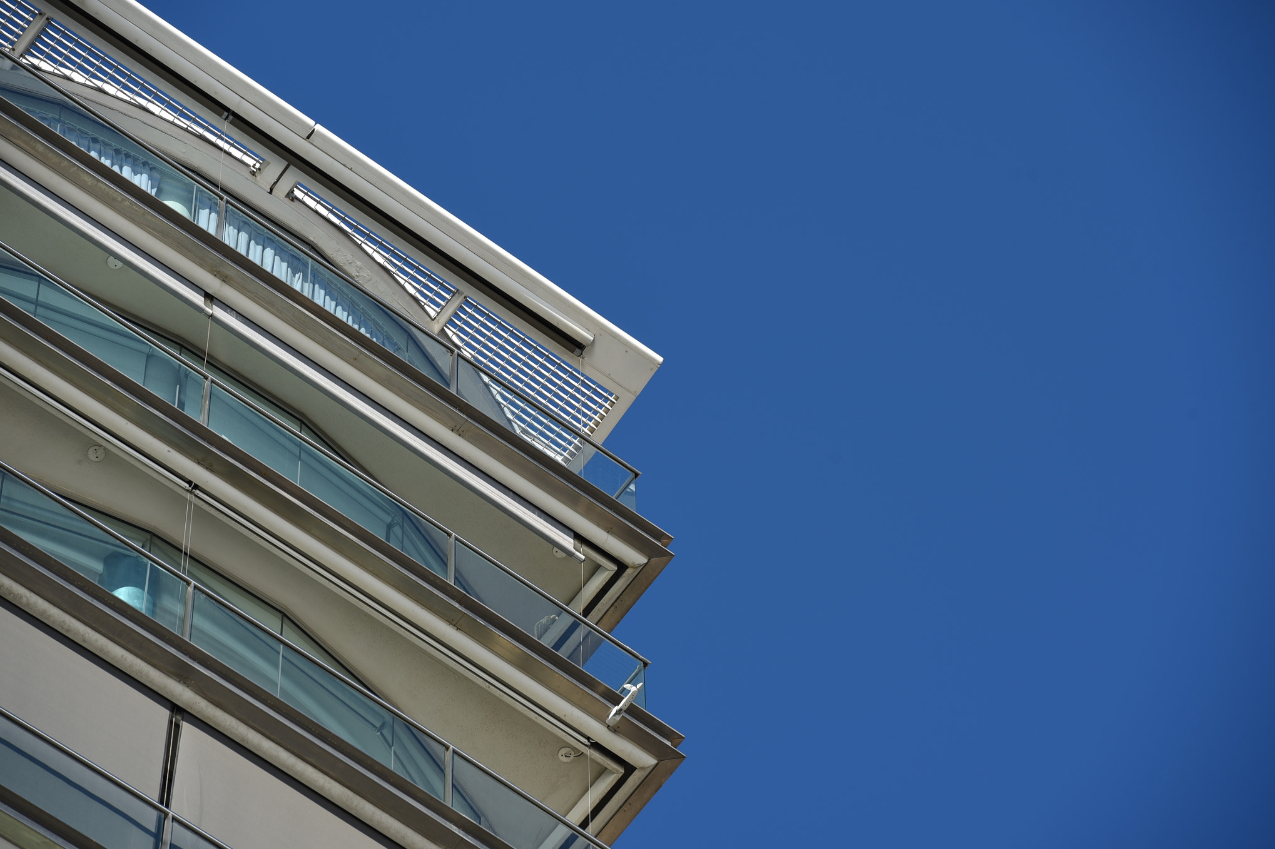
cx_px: 637
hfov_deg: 10.2
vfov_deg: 6.8
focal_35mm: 201
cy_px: 423
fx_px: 7117
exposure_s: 1/100
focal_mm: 200
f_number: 8
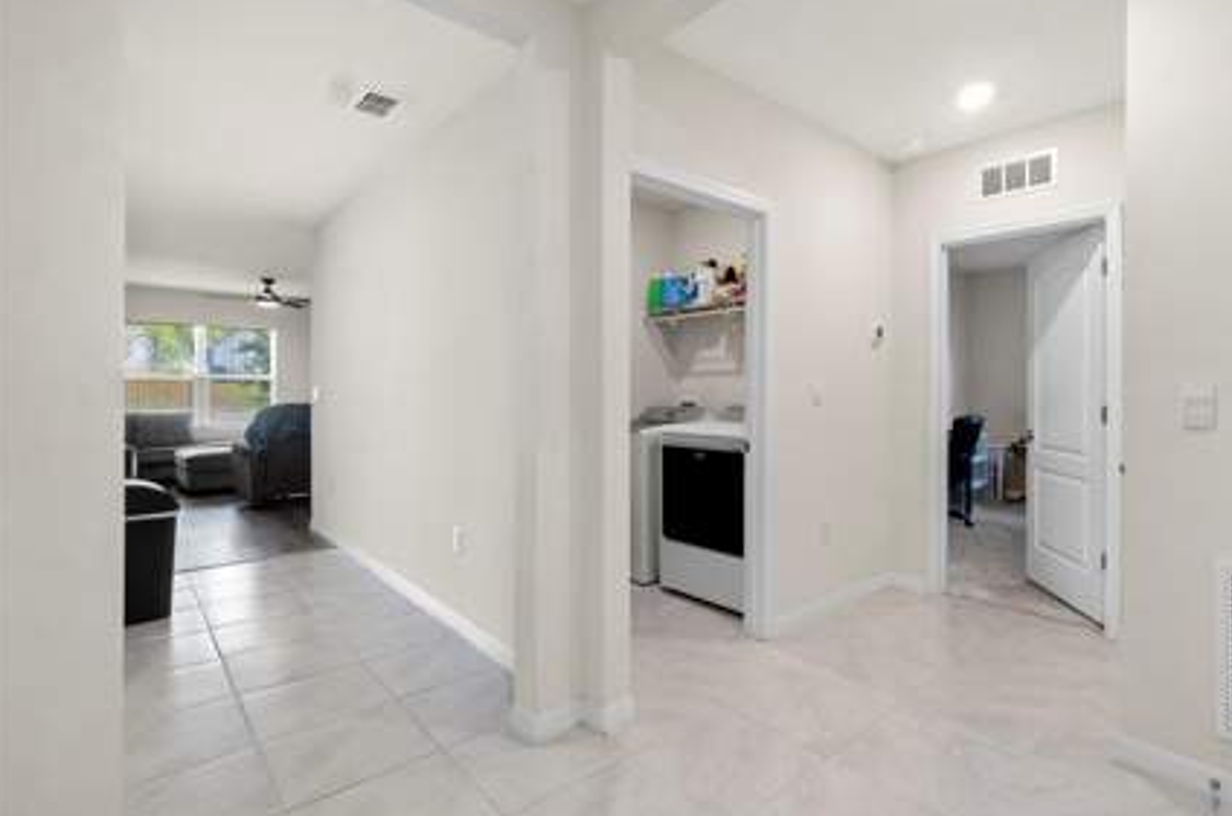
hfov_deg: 93.0
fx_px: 581
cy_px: 382
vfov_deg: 70.1
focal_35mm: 17
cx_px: 686
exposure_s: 1/4
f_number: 9
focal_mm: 10
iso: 100
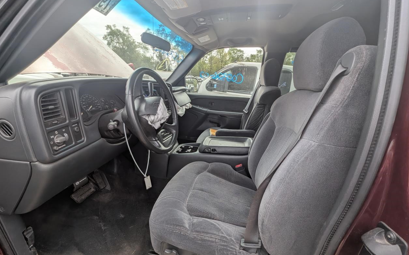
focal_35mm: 14
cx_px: 203
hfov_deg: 105.3
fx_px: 156
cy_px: 147
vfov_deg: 78.1
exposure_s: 1/494
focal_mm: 1.95
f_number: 2.2
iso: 38
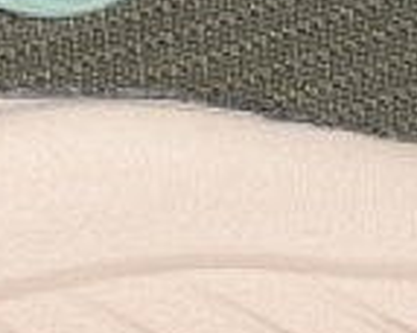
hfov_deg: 3.5
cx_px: -1076
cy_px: 93
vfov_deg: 2.9
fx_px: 6557
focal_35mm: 532
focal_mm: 50
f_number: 6.3
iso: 160
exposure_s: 1/60
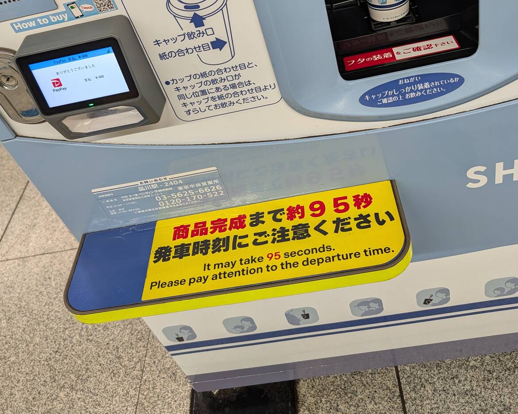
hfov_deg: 55.7
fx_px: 491
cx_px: 263
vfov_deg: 43.8
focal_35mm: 32
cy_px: 89
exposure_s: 1/100
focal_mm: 6.9
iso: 109
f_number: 1.68
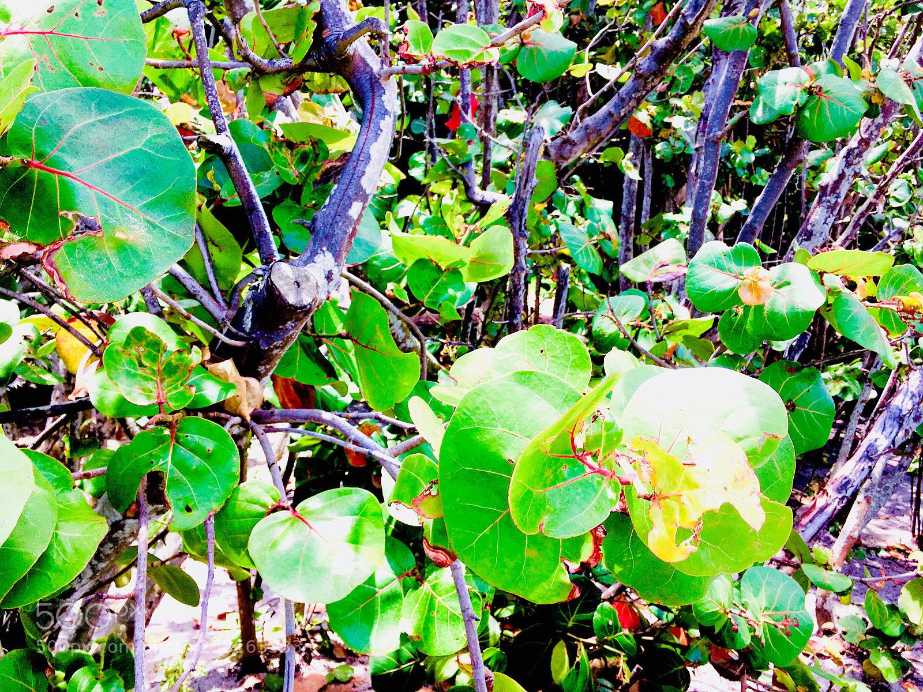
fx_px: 773
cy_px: 346
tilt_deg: -12.3
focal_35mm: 29
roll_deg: -1.8
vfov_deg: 48.2
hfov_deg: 61.7
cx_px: 462
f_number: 2.2
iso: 25
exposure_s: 1/693
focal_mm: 4.15
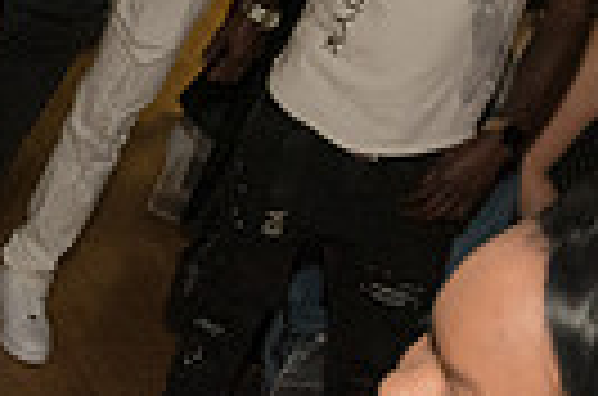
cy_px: 299
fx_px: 1972
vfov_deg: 11.4
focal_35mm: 119
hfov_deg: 15.8
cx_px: -314
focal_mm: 24
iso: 2000
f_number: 3.5
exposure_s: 1/400
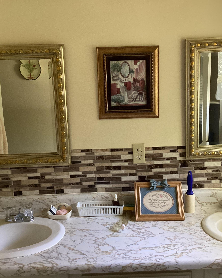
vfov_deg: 44.8
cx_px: 120
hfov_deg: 36.5
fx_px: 337
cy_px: 141
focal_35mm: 41
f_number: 2.4
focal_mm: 3.3
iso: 320
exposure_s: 1/60
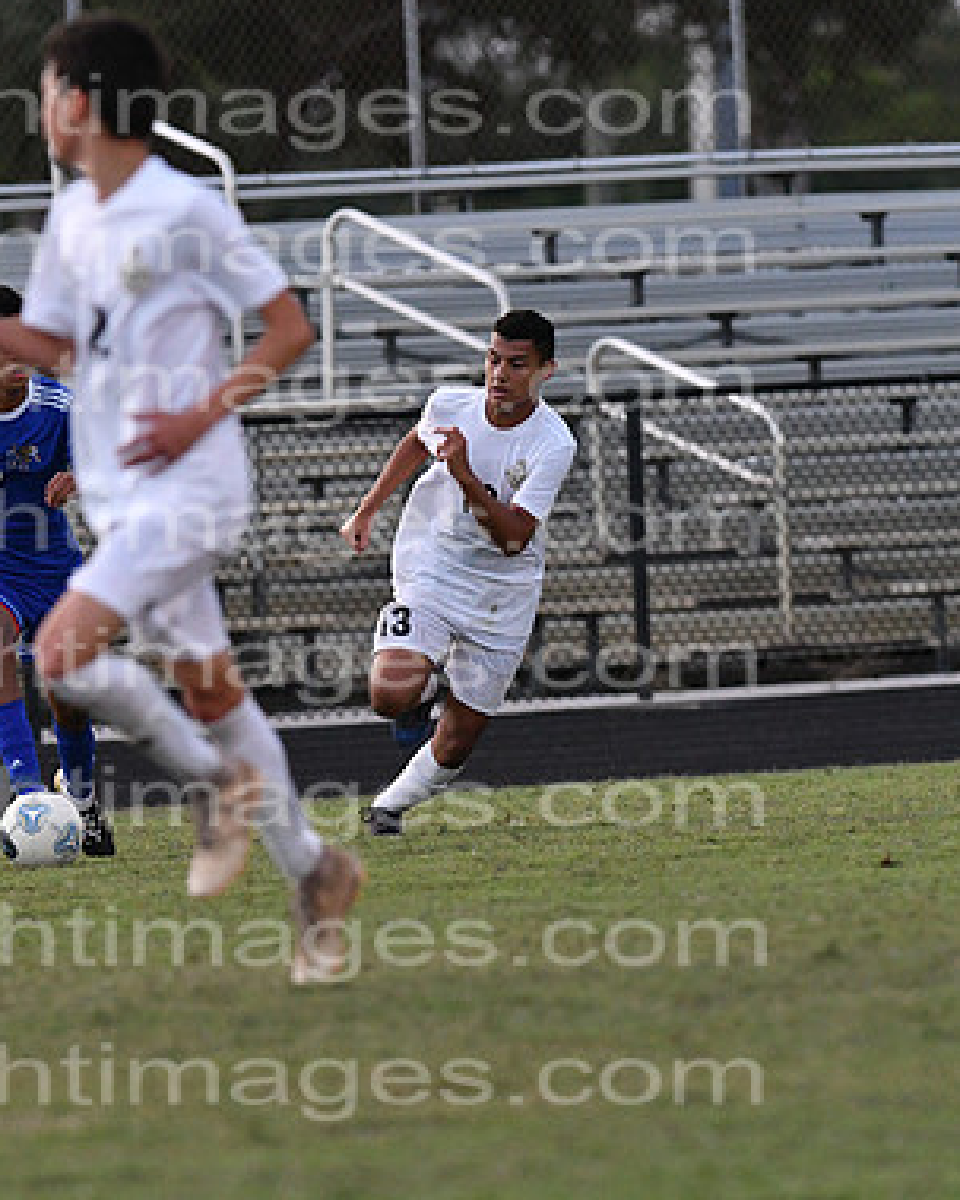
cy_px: 597
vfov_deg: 3.0
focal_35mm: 646
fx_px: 22952
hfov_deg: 2.4
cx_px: 48
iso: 4000
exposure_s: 1/1000
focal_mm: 300
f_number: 4.5
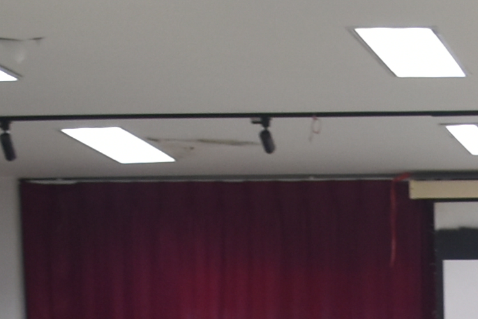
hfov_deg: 9.6
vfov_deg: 6.4
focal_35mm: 207
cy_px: 675
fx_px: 2749
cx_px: 782
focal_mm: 23
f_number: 4
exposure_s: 1/60
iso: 560
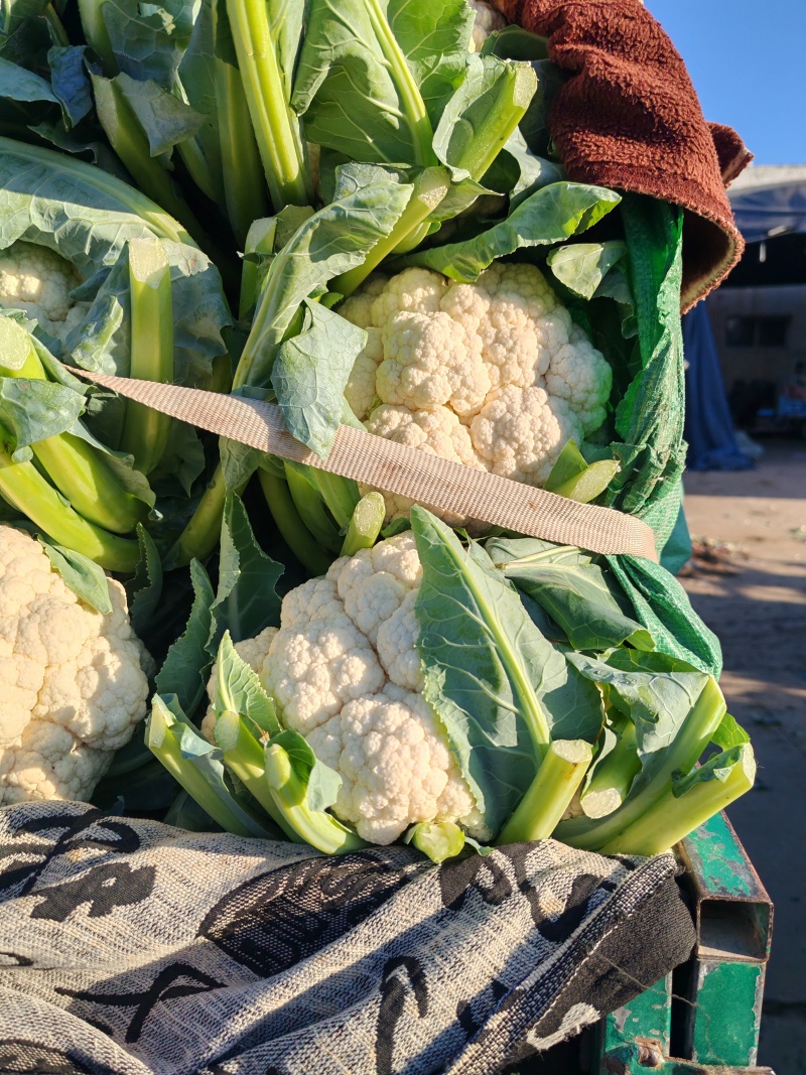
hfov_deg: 51.3
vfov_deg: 65.3
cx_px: 403
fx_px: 838
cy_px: 538
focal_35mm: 27
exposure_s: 1/1900
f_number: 1.95
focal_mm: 5.52
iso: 50
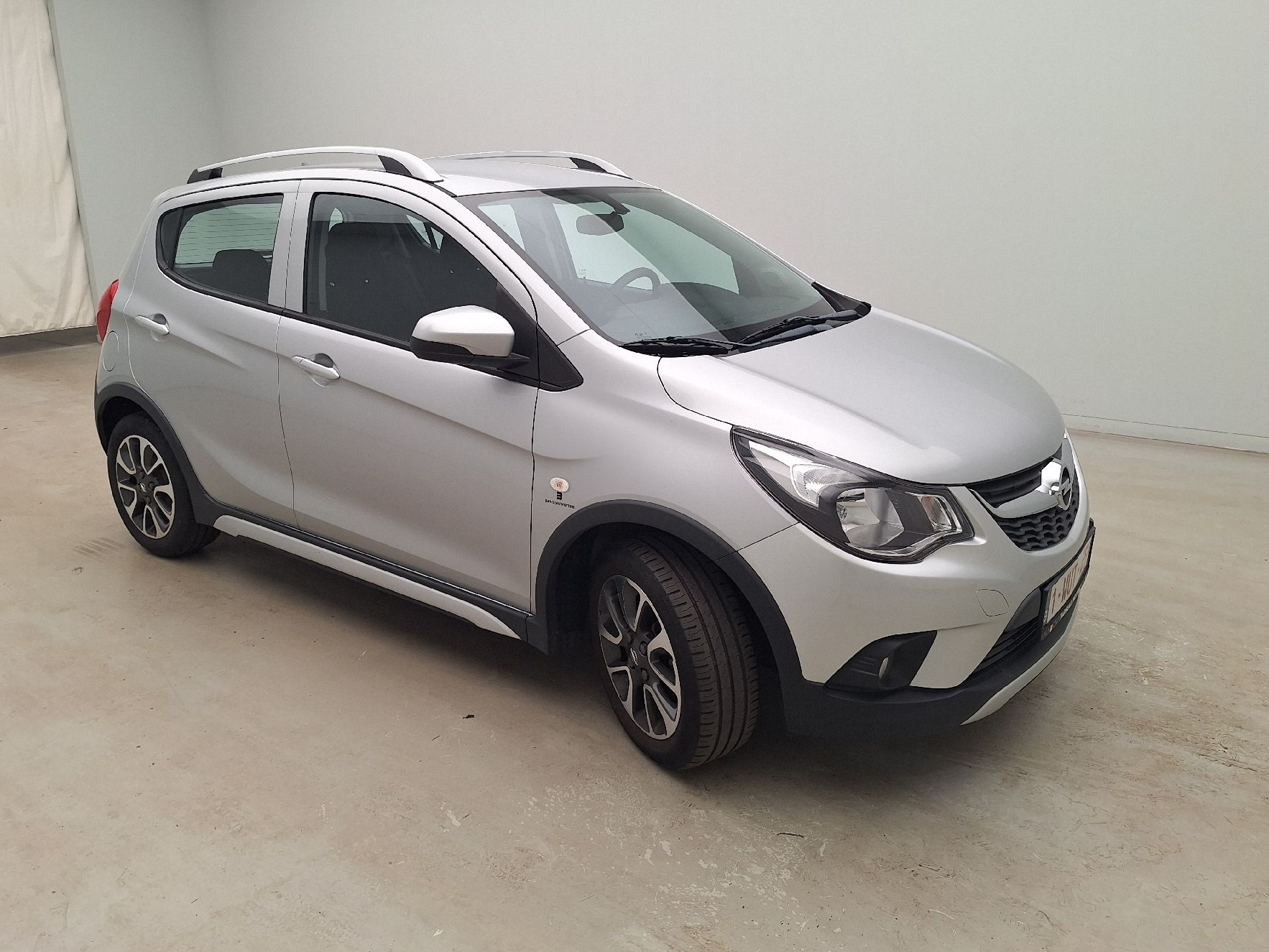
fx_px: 917
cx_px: 589
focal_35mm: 25
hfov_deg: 69.3
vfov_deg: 54.8
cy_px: 445
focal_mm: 5.54
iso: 40
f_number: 1.8
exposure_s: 1/112
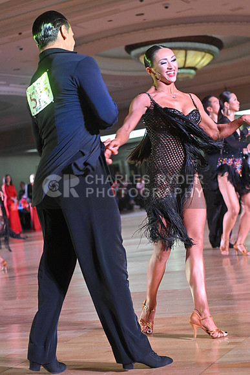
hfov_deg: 19.5
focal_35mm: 70
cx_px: 125
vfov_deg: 28.8
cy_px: 188
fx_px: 729
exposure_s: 1/400
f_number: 4
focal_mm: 70
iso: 5000
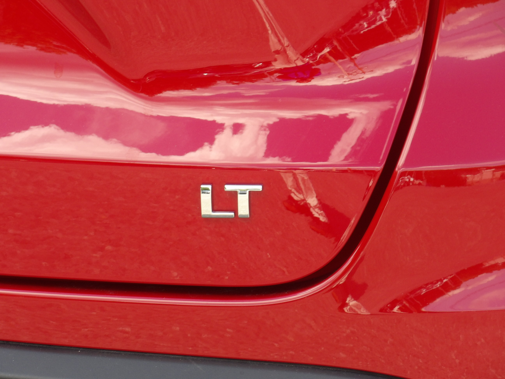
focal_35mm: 363
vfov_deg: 4.1
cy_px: 190
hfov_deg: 5.5
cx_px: 252
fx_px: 5296
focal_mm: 65.2
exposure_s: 1/103
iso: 100
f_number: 4.2
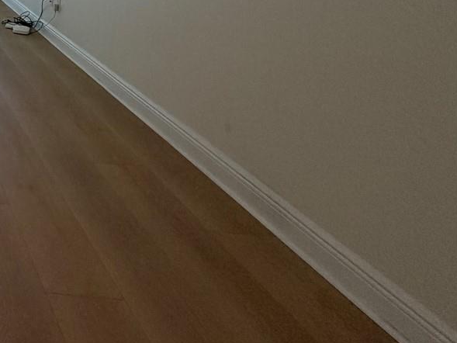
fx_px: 502
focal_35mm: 38
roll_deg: -1.1
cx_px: -161
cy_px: -70
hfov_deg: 33.1
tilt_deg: -4.0
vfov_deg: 31.5
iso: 125
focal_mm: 2.22
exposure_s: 1/120
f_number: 2.2
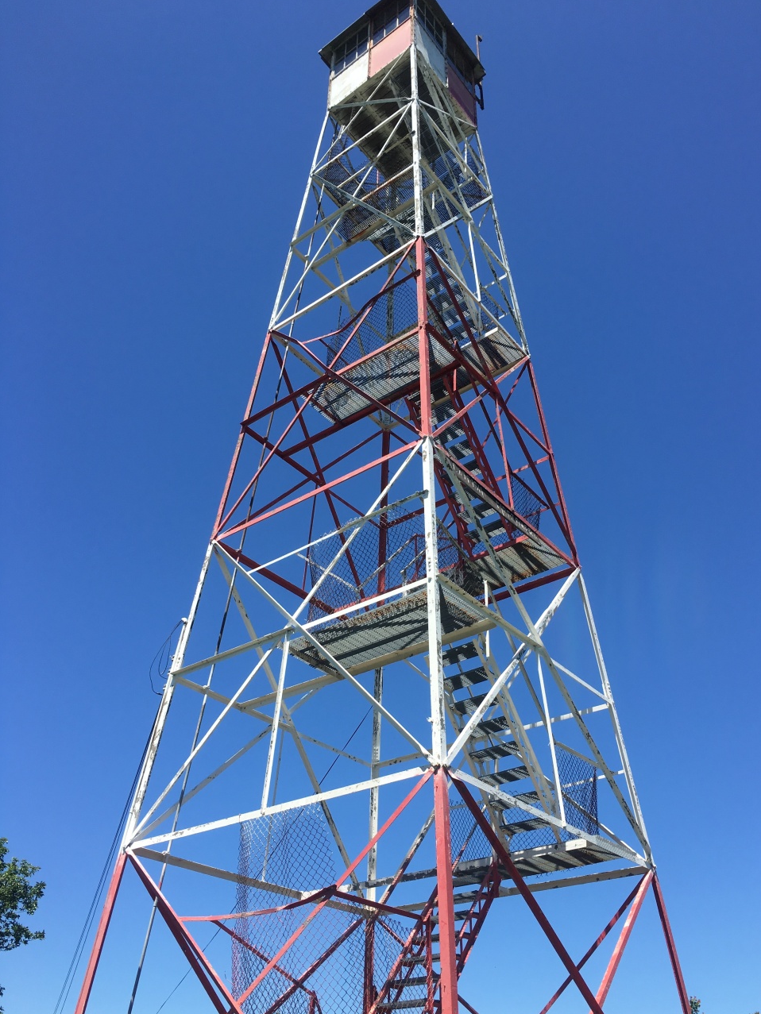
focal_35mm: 31
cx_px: 404
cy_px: 540
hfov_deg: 45.4
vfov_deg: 58.3
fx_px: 909
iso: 25
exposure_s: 1/1183
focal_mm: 4.15
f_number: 2.2
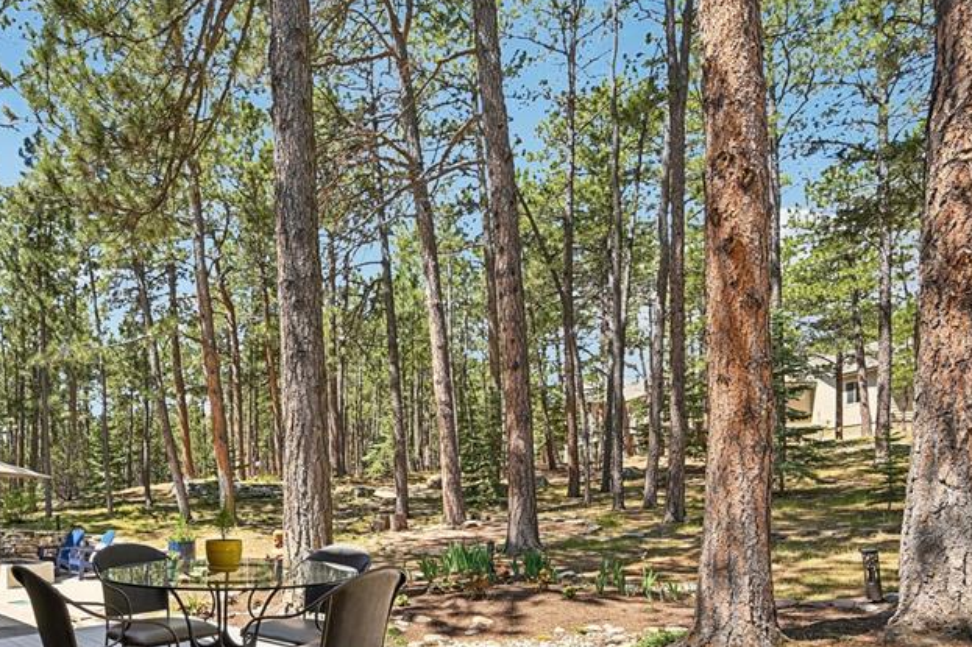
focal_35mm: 23
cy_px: 494
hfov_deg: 72.7
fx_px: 621
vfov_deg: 52.4
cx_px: 289
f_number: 10
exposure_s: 1/20
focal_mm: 14
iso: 64
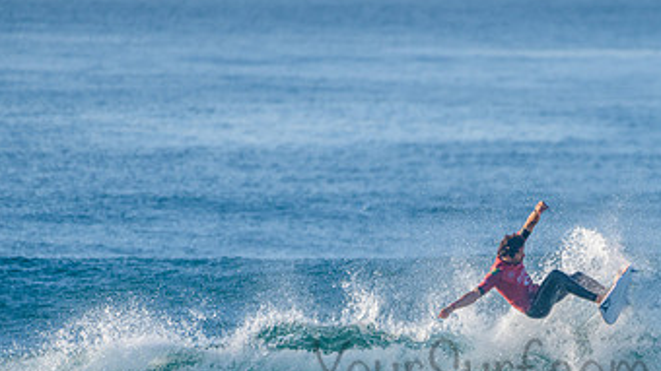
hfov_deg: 2.4
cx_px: 513
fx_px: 15682
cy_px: 353
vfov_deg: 1.4
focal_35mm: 895
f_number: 5.6
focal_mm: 500
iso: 500
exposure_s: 1/2000
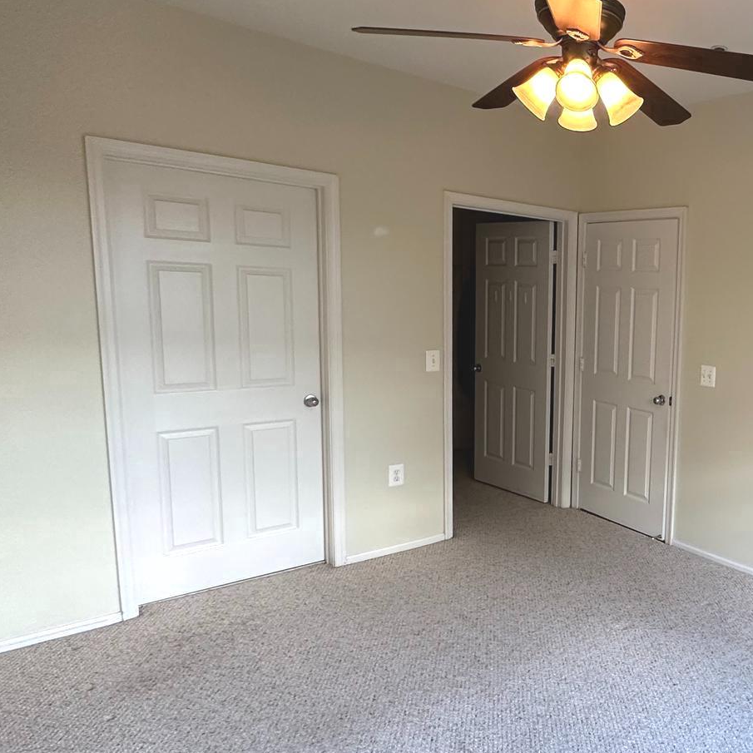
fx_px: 689
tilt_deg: -8.0
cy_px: 384
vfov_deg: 57.3
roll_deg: -2.7
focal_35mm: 28
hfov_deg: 50.3
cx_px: 689
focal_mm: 2.22
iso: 250
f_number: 2.2
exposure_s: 1/60
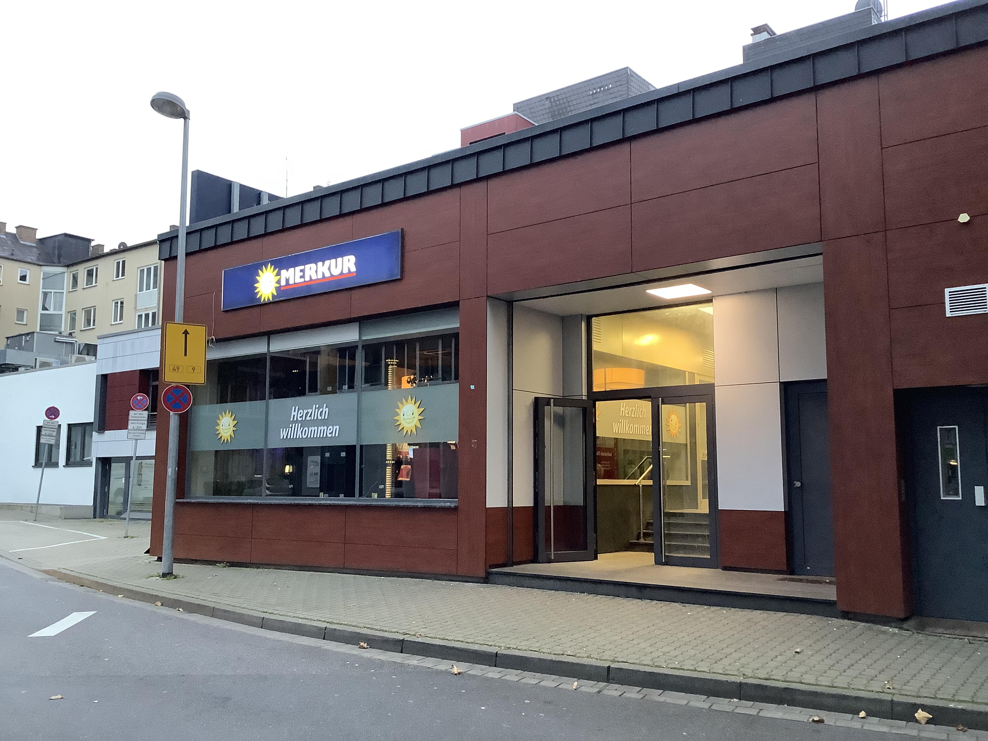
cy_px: 370
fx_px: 885
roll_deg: +0.2
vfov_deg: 45.4
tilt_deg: +5.9
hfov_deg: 58.4
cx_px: 494
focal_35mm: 31
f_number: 2.4
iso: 320
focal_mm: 3.3
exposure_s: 1/50
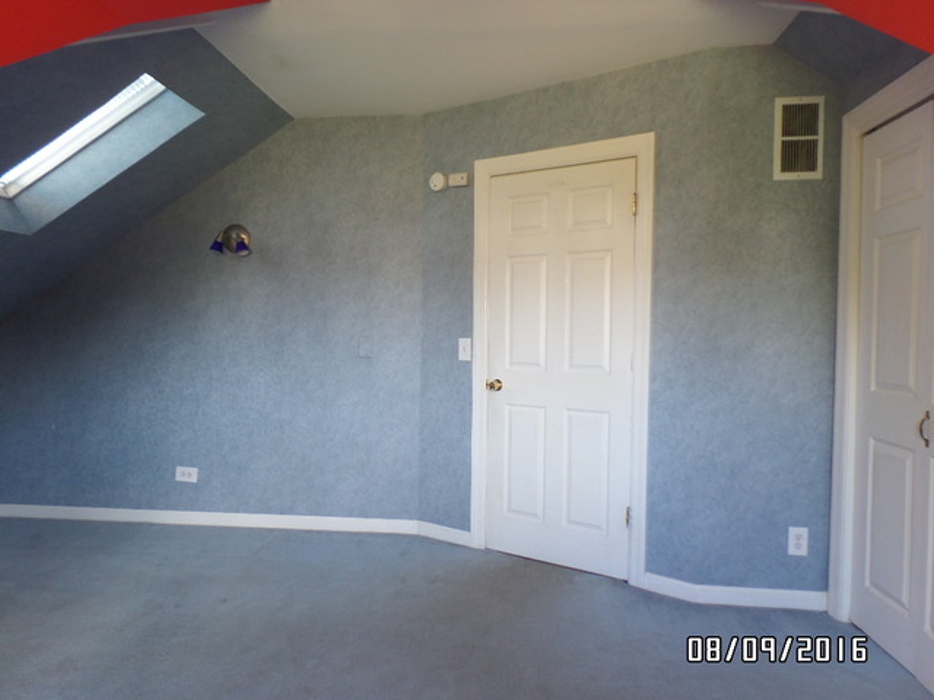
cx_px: 467
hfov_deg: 73.9
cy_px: 350
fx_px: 621
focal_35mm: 23
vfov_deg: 58.9
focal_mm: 4.1
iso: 240
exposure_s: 1/30
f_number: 2.8
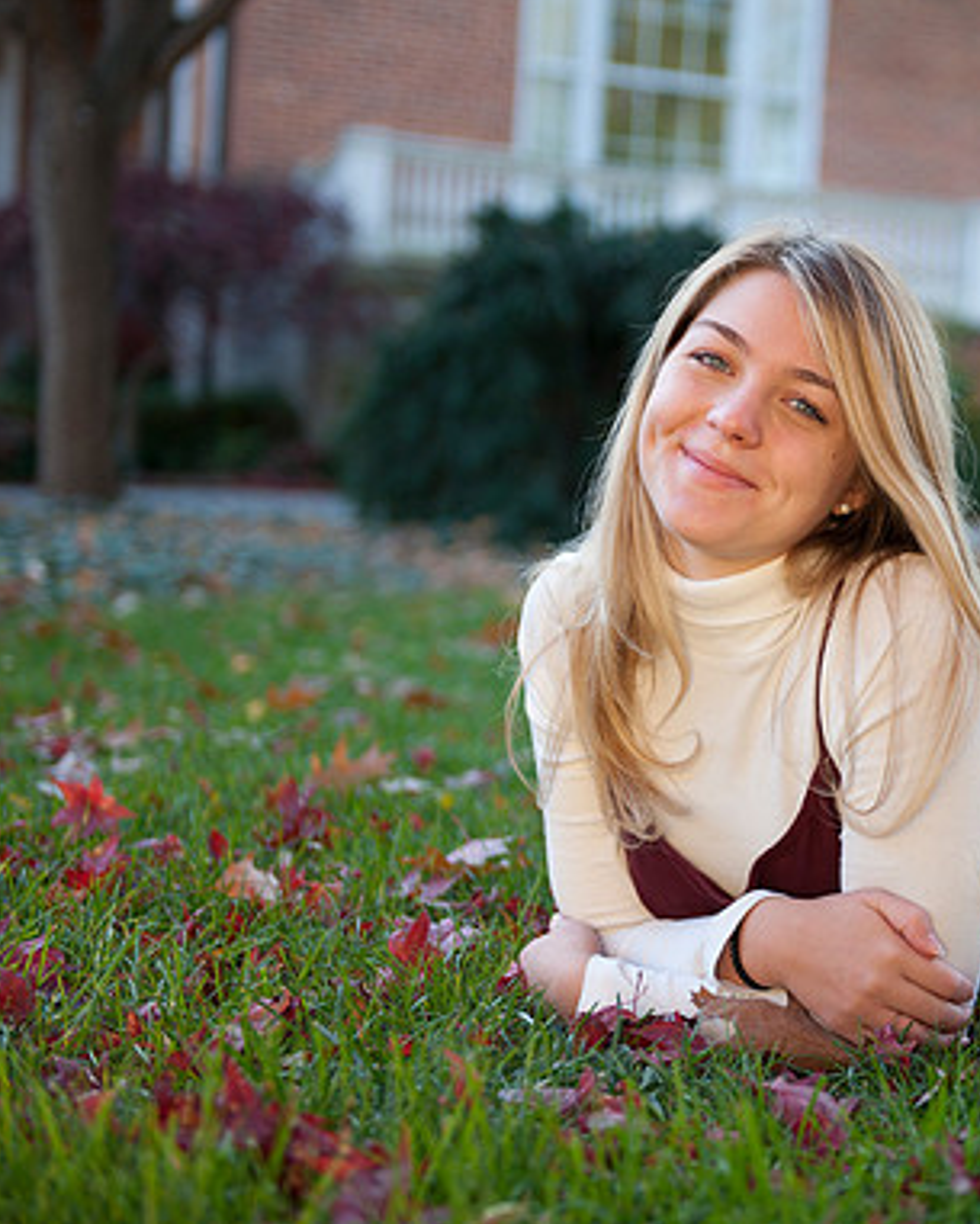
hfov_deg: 18.9
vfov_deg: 23.8
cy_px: 607
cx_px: 880
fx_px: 2899
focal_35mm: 80
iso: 100
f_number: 2.8
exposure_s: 1/200
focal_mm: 56
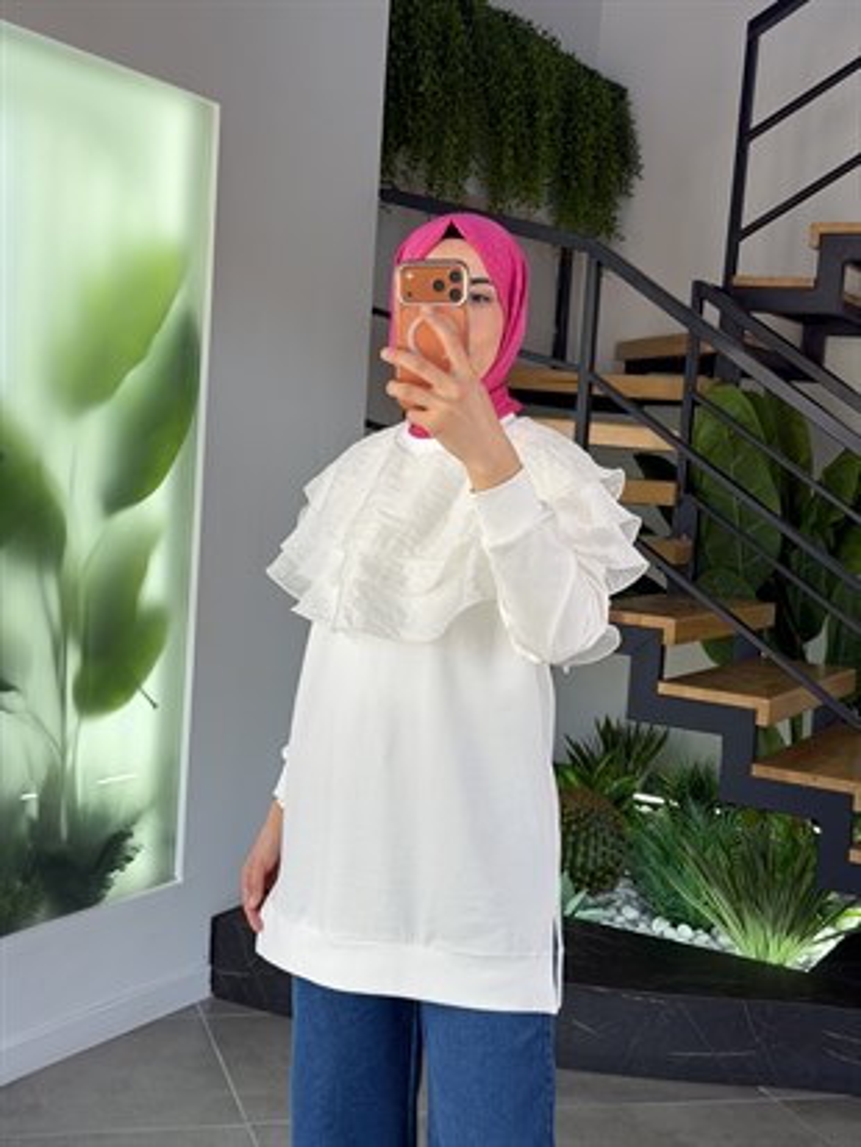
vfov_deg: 39.6
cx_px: 430
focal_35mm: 48
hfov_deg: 30.3
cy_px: 574
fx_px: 1591
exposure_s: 1/235
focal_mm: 6.76
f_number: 1.78
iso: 64
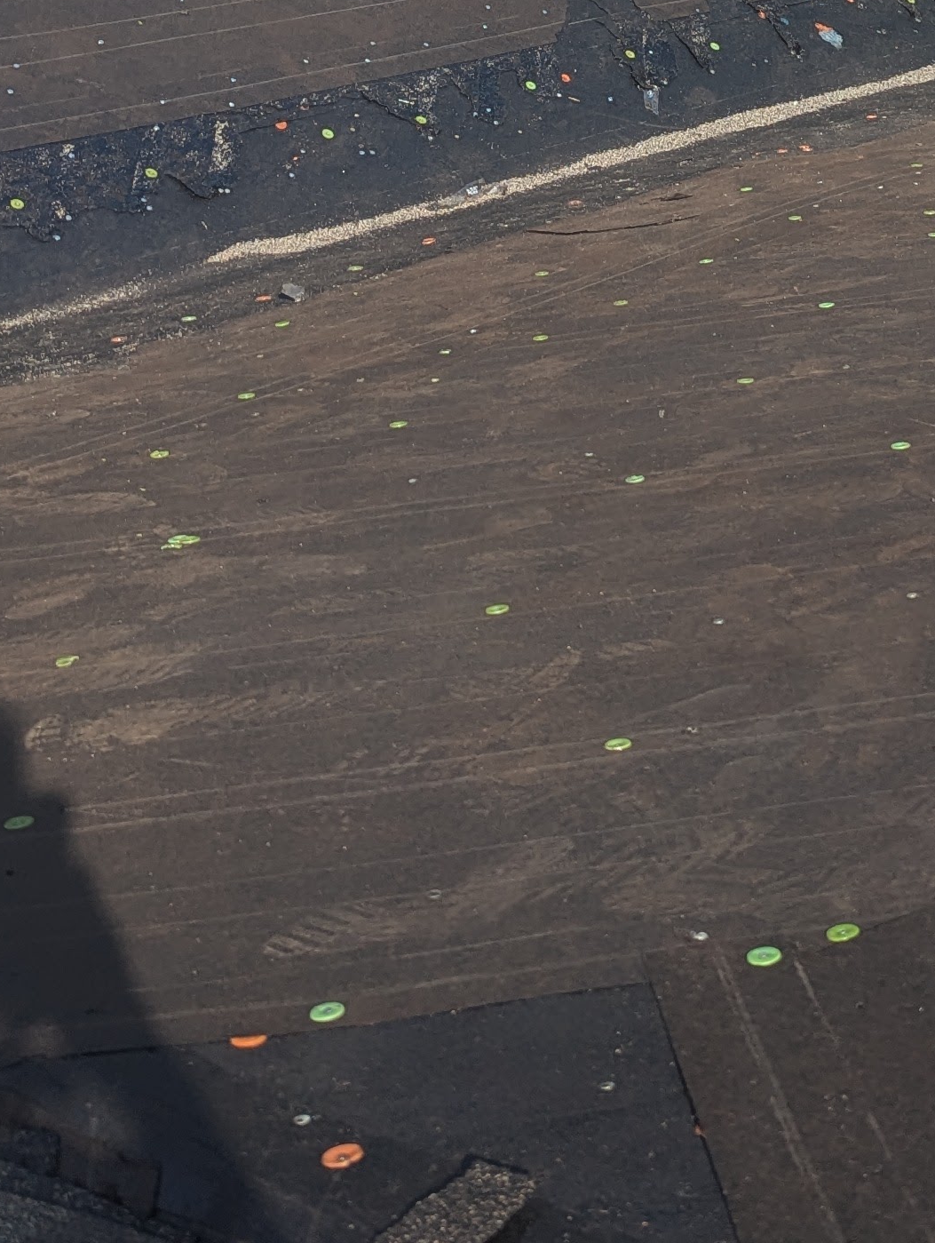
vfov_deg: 24.7
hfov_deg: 20.5
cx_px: 884
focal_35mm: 70
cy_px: -299
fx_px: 2515
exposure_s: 1/1364
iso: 39
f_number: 1.85
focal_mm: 6.81
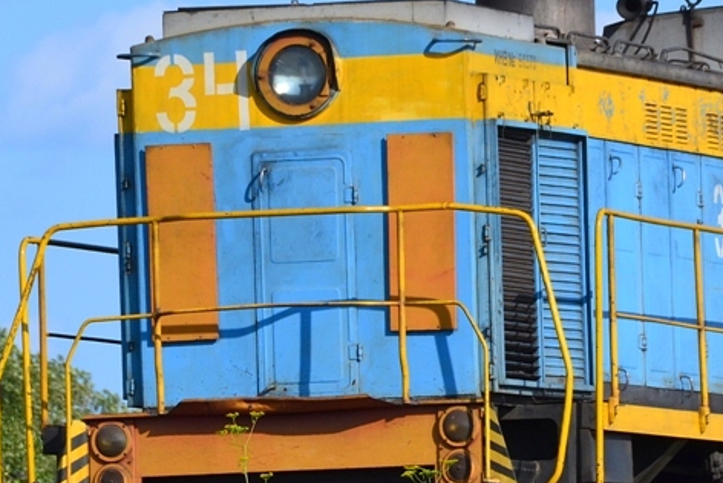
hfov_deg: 2.9
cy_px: 316
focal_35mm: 705
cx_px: 620
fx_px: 14168
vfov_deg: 2.0
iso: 400
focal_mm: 185
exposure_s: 1/500
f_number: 11
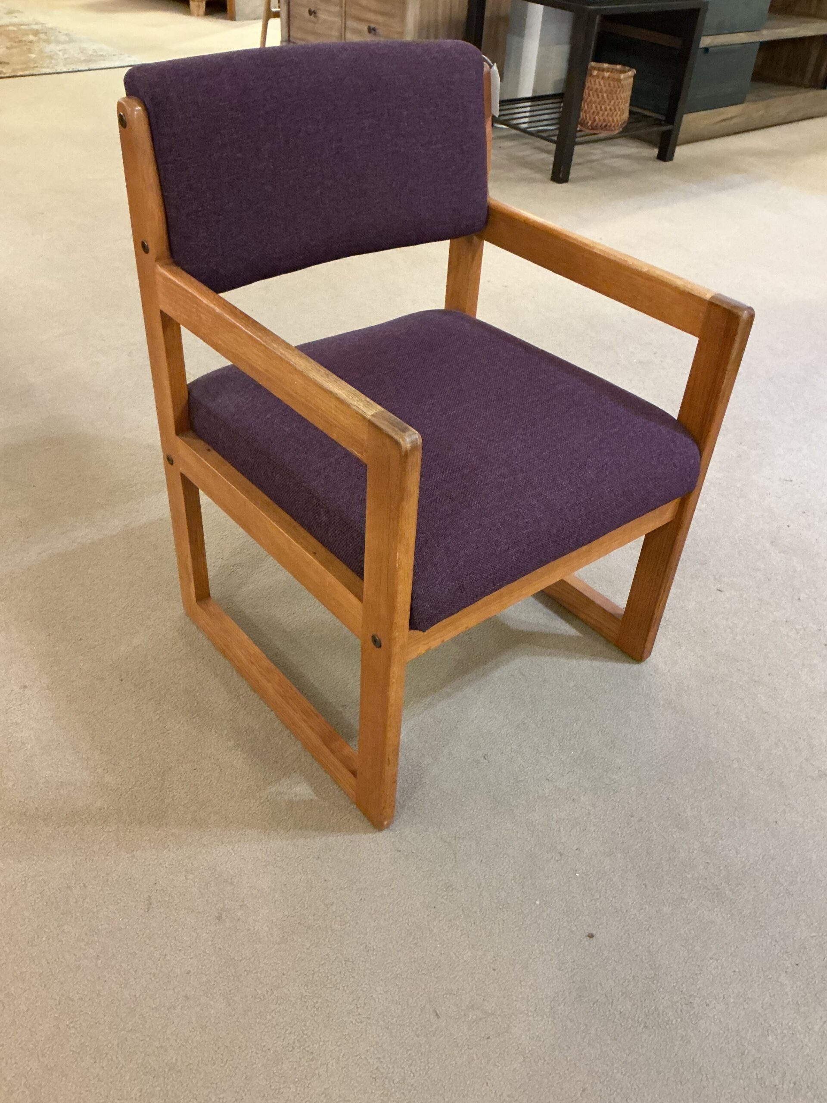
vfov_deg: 61.7
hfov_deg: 48.2
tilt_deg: -38.5
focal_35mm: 29
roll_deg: -4.4
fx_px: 924
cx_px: 414
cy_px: 552
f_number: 1.8
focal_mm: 3
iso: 400
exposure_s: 1/30
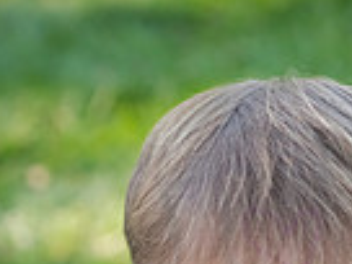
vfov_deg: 5.8
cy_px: 471
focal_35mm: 254
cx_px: 292
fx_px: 2583
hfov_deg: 7.8
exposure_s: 1/320
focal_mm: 80
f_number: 5
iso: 800
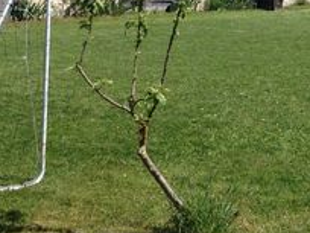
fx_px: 922
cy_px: -18
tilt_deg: -8.3
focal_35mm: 103
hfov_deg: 18.9
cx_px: 258
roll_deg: -1.0
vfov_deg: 14.1
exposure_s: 1/1972
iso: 50
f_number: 2.4
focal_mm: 4.28
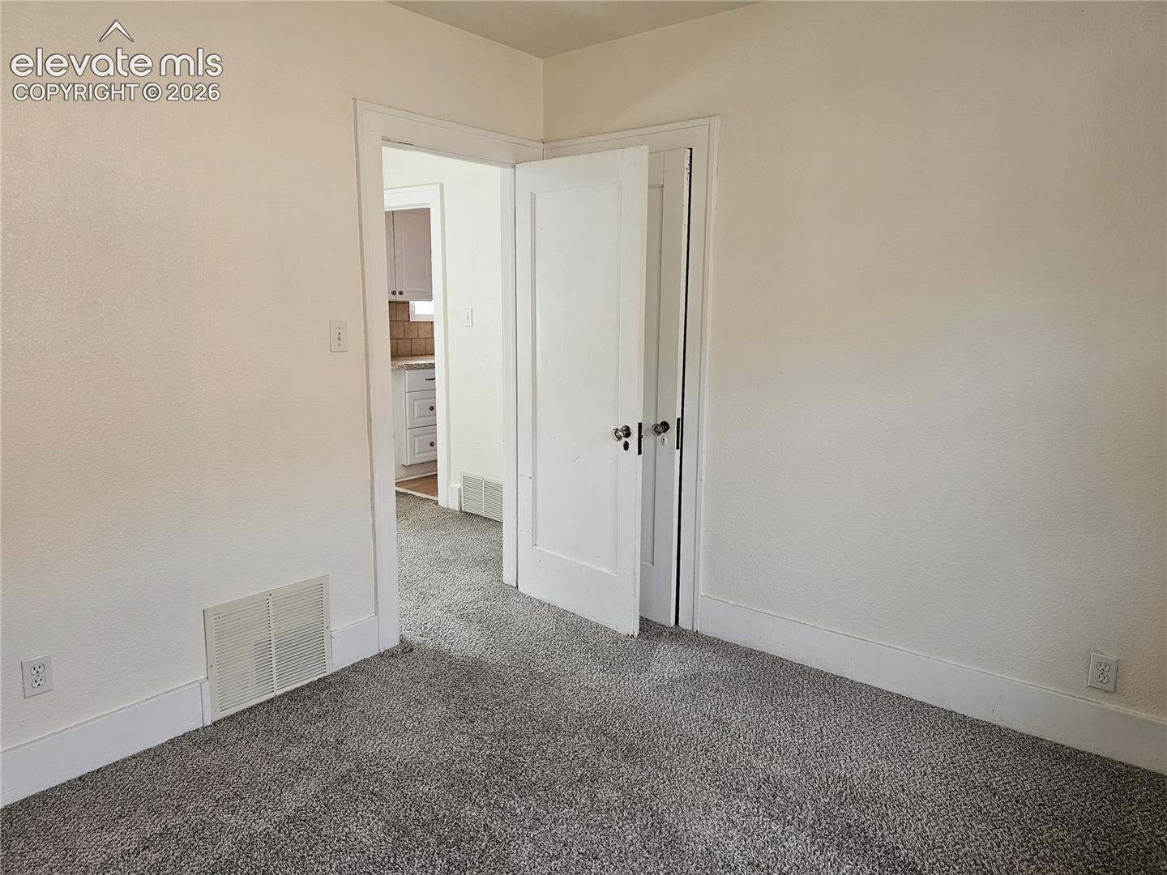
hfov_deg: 73.9
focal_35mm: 23
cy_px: 438
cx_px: 584
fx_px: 775
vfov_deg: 58.9
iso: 100
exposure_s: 1/207
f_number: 1.7
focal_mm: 6.3
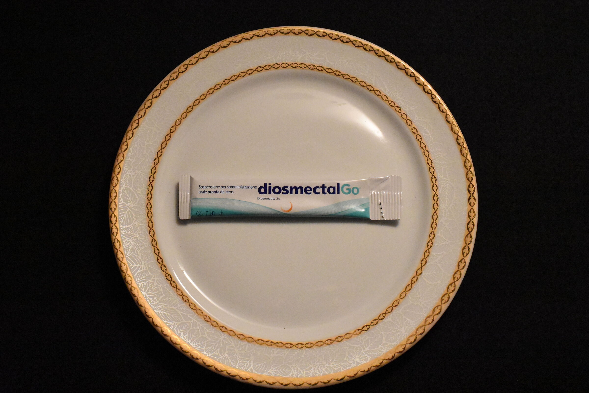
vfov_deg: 25.8
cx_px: 294
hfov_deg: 37.9
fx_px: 859
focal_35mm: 52
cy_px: 196
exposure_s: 1/250
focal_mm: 35
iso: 12800
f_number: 8
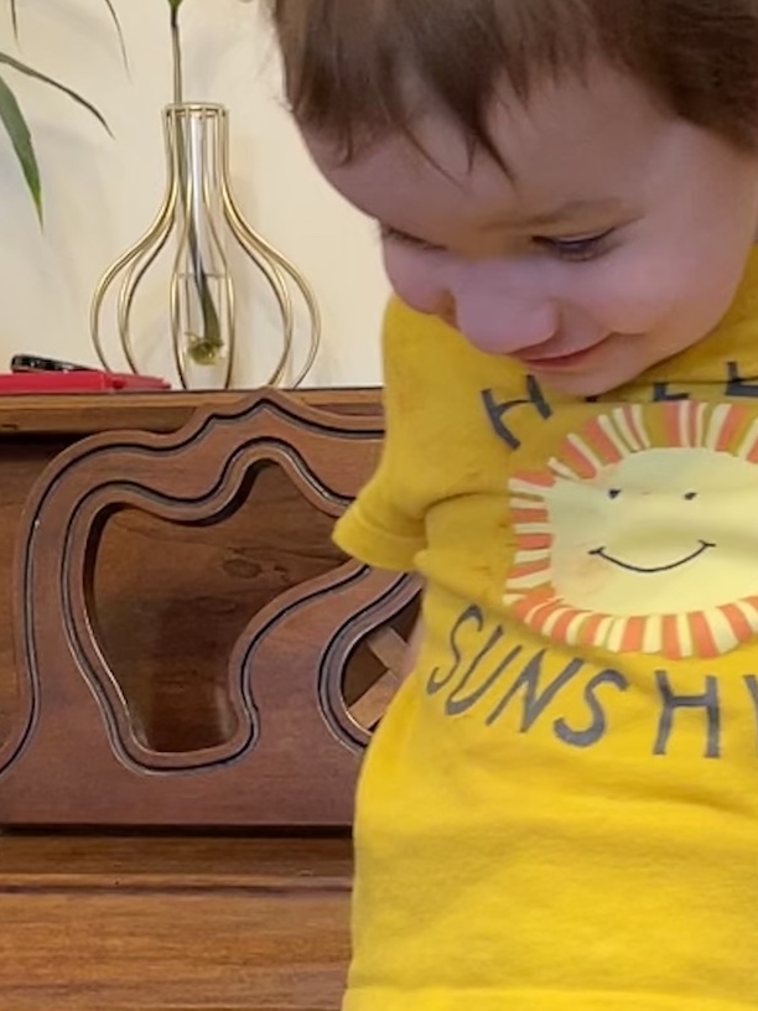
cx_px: 651
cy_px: 644
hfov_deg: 27.7
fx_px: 1489
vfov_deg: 37.2
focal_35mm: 51
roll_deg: +1.5
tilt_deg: +0.2
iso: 160
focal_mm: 4.2
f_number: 1.6
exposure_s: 1/60
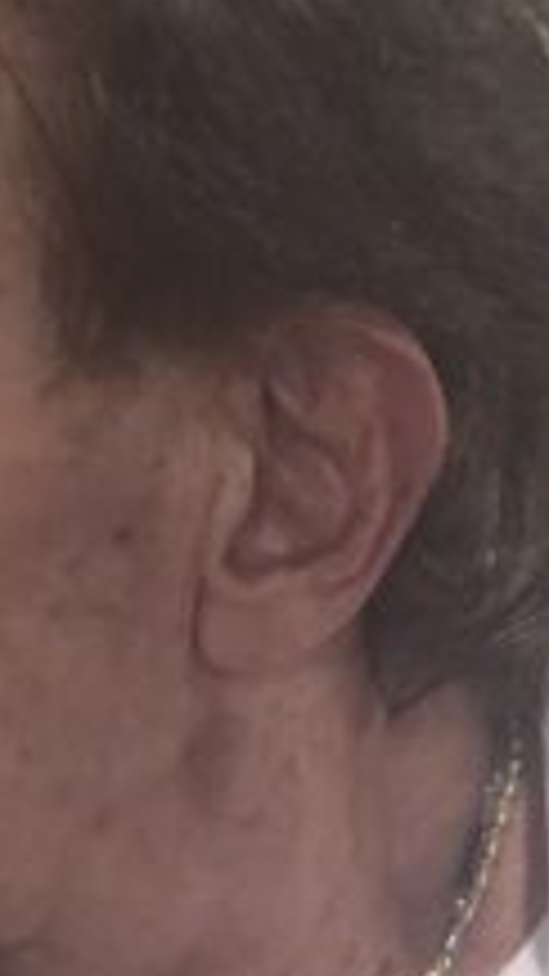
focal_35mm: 118
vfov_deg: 17.4
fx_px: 3055
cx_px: 212
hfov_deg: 10.3
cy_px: 1151
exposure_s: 1/120
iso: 400
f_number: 1.7
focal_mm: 6.3
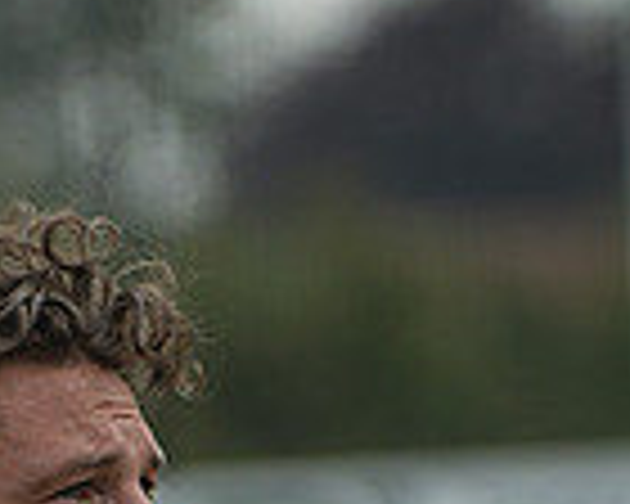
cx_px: -172
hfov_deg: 2.1
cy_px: 977
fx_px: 16874
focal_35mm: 905
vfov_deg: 1.7
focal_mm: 200
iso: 400
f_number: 4
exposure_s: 1/1600
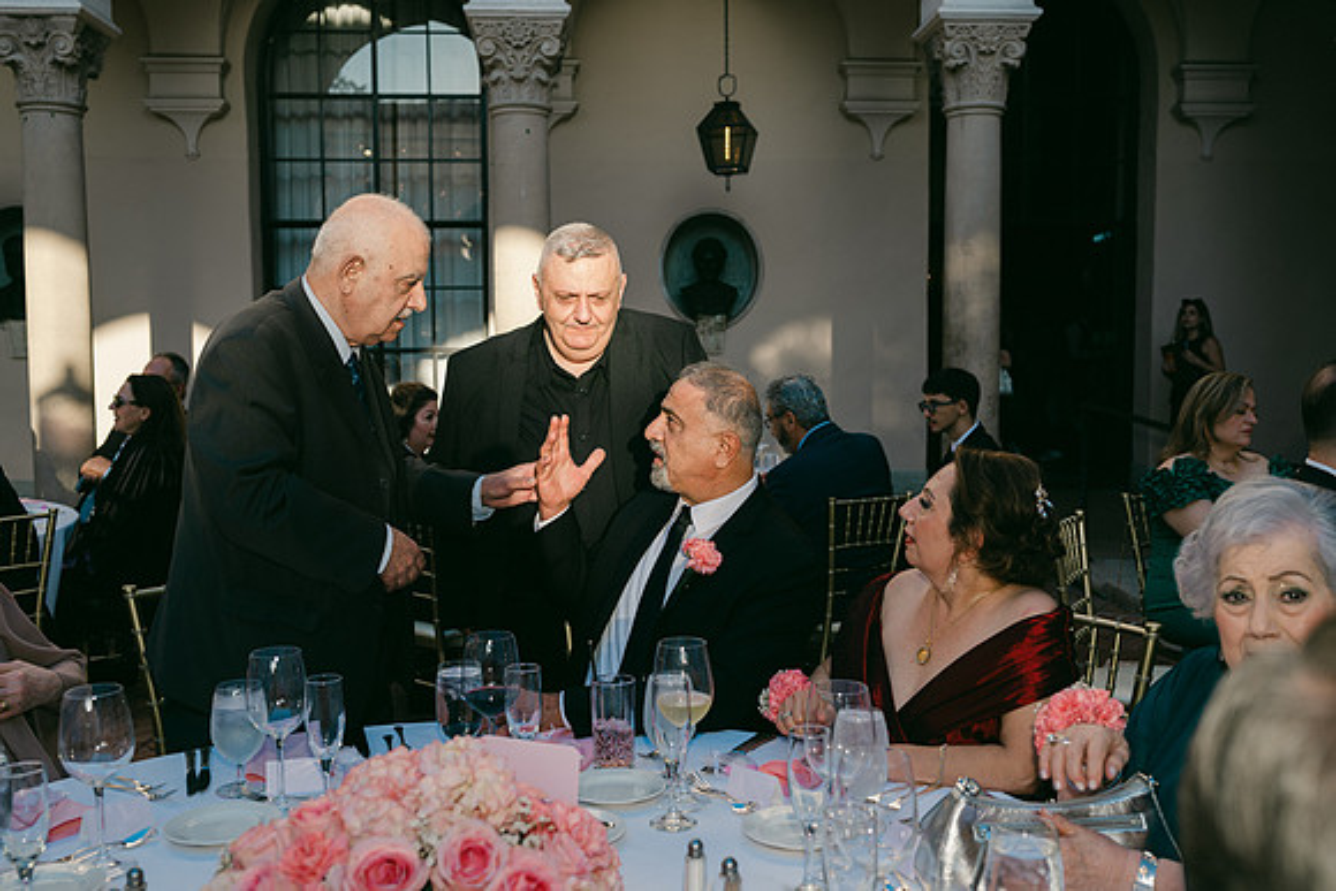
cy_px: 446
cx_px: 668
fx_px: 1299
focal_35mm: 35
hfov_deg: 54.4
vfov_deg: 37.9
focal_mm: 35
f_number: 4
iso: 64
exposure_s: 1/125
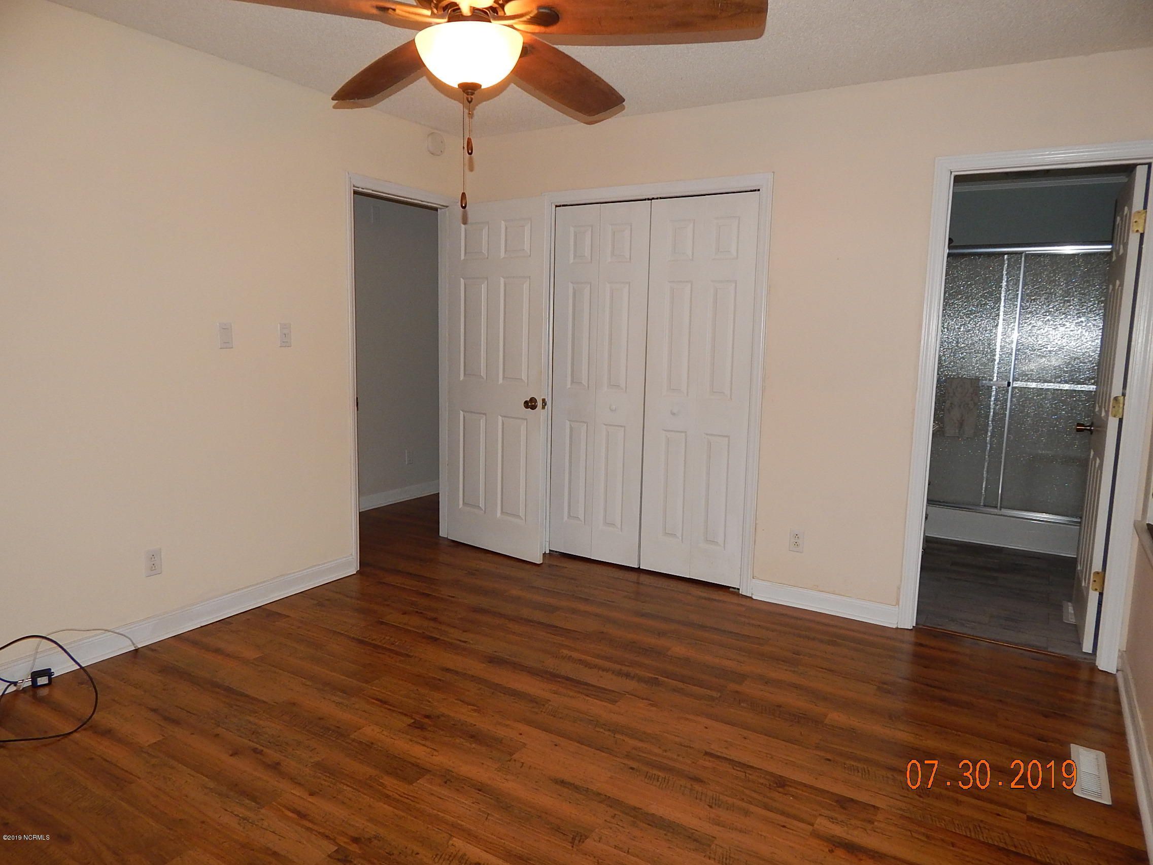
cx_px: 576
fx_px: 733
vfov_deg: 61.1
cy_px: 432
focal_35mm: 22
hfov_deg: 76.4
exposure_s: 1/30
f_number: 3
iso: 200
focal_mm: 4
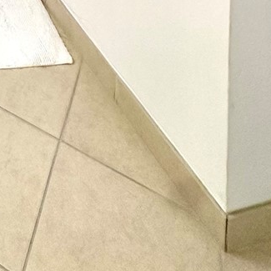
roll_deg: +2.4
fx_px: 540
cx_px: -178
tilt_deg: -4.1
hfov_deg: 21.5
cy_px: -375
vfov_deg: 15.3
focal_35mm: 61
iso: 100
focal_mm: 2.22
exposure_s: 1/120
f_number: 2.2
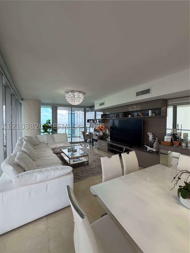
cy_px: 126
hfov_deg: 85.7
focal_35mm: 14
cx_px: 95
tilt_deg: -1.7
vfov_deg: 102.1
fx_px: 102
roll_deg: -0.4
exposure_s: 1/121
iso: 160
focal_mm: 2.22
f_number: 2.2
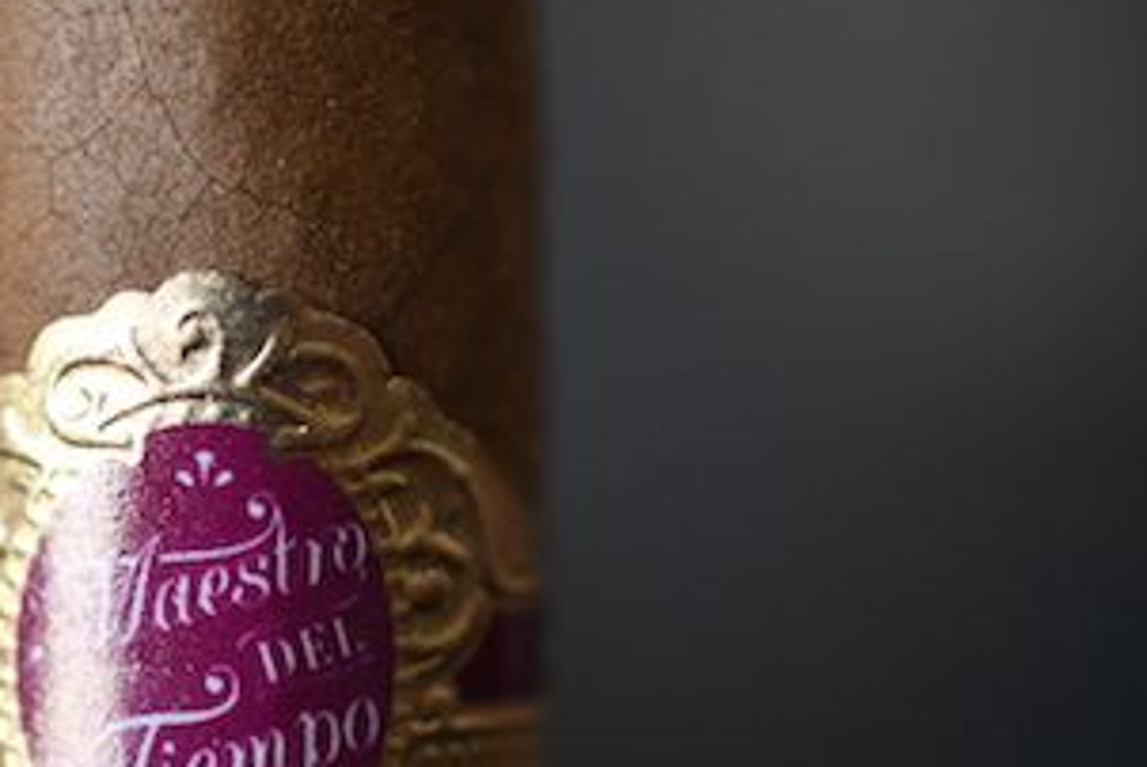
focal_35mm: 131
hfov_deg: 15.5
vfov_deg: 10.4
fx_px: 4178
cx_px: 213
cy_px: 721
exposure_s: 1/125
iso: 1600
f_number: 3.3
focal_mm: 40
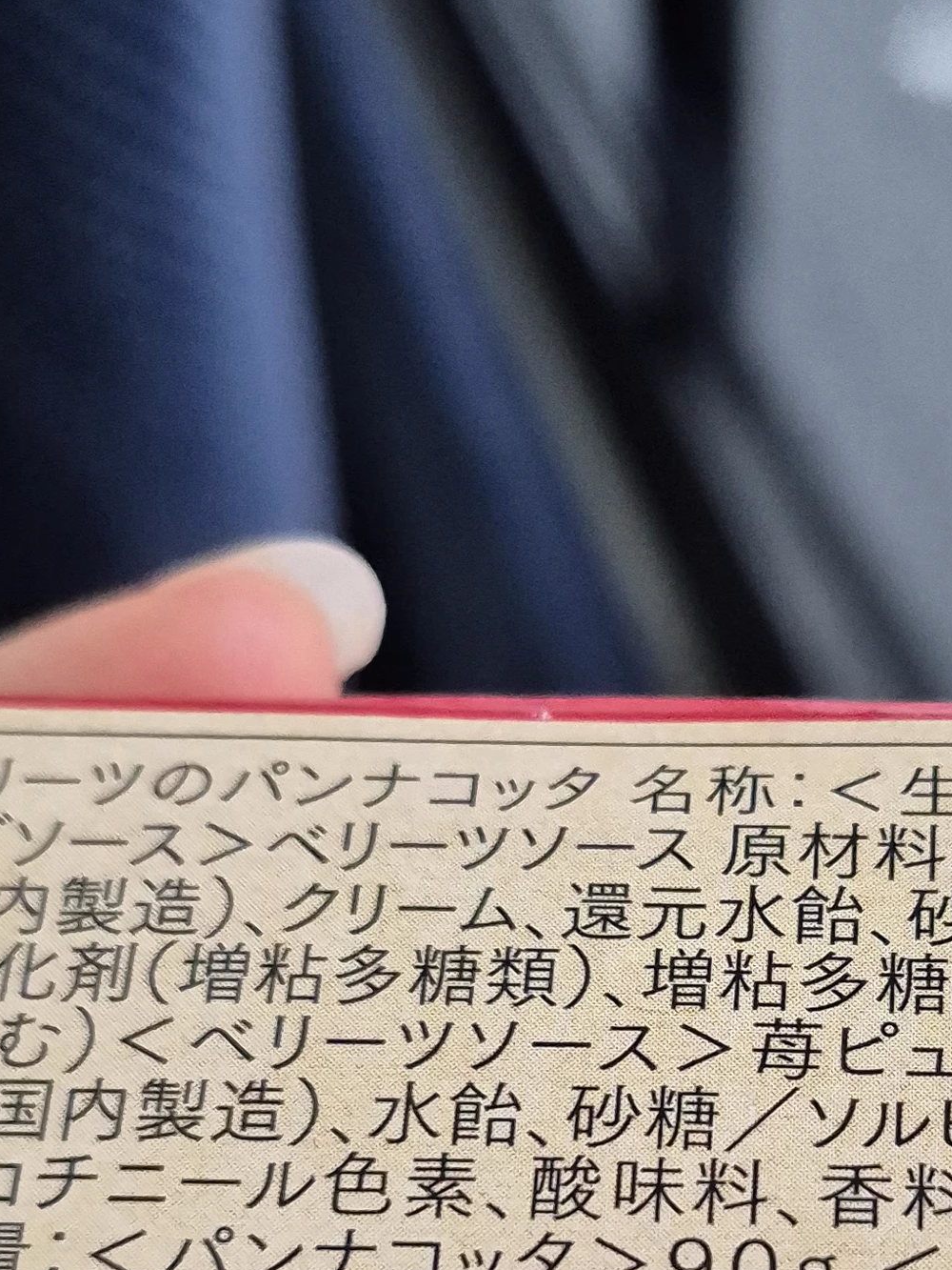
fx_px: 2530
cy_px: 1077
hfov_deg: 21.1
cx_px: 754
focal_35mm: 69
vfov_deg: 27.4
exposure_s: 1/120
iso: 800
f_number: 1.8
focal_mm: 5.4
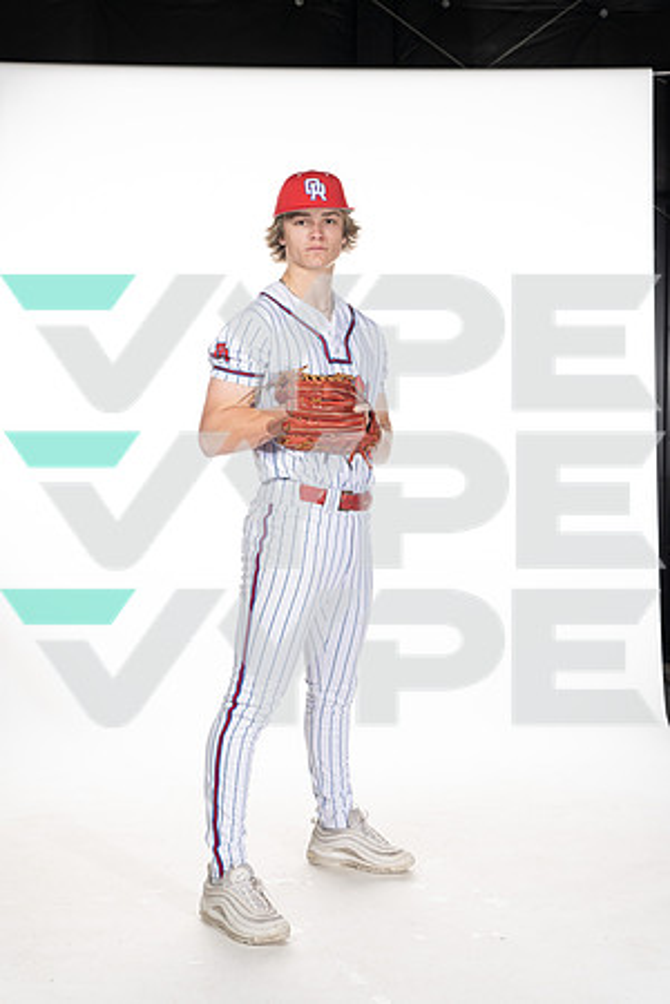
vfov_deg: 39.6
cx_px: 335
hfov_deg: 27.0
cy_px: 502
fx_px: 1396
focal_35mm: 50
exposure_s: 1/250
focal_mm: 50
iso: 400
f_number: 6.3
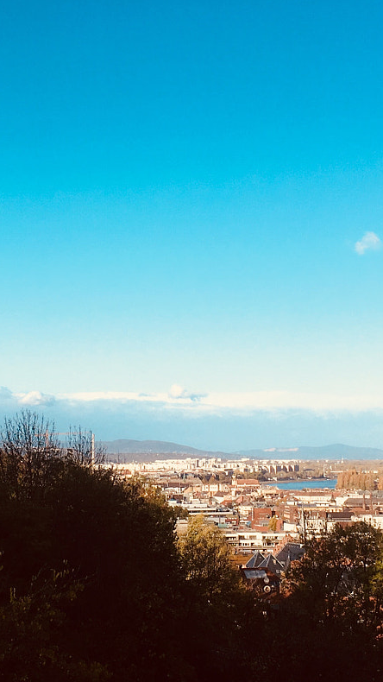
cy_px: 337
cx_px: 129
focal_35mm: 64
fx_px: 1156
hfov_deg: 18.8
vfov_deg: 32.8
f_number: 2.2
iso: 25
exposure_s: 1/1508
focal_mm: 4.15
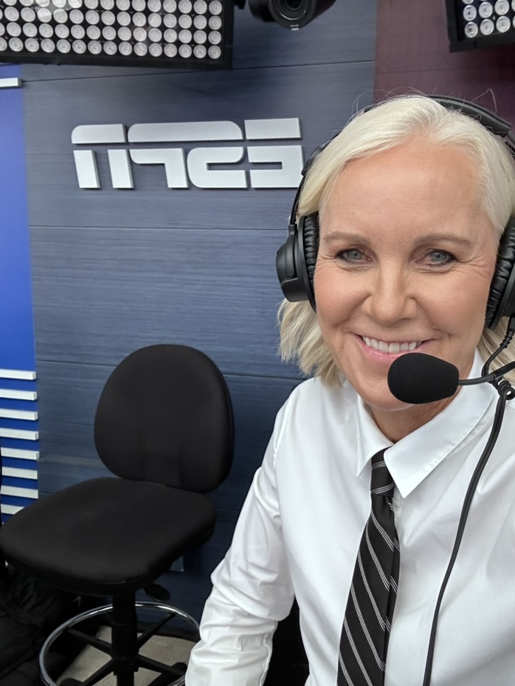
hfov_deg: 42.9
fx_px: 655
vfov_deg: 55.4
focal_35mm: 33
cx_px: 280
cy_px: 353
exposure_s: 1/60
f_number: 1.9
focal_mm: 2.69
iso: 125
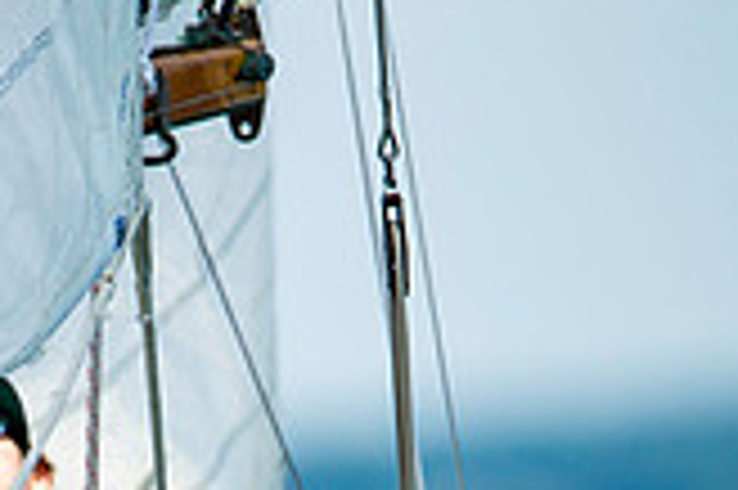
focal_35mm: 2120
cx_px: -14
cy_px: 769
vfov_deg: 0.6
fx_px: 43416
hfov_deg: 1.0
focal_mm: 600
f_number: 4
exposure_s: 1/4000
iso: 400
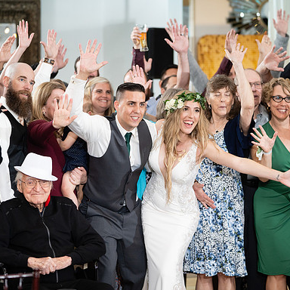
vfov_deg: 13.7
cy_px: 145
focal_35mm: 127
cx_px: 148
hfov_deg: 13.7
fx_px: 1204
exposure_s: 1/250
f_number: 2.8
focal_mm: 99
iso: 2500
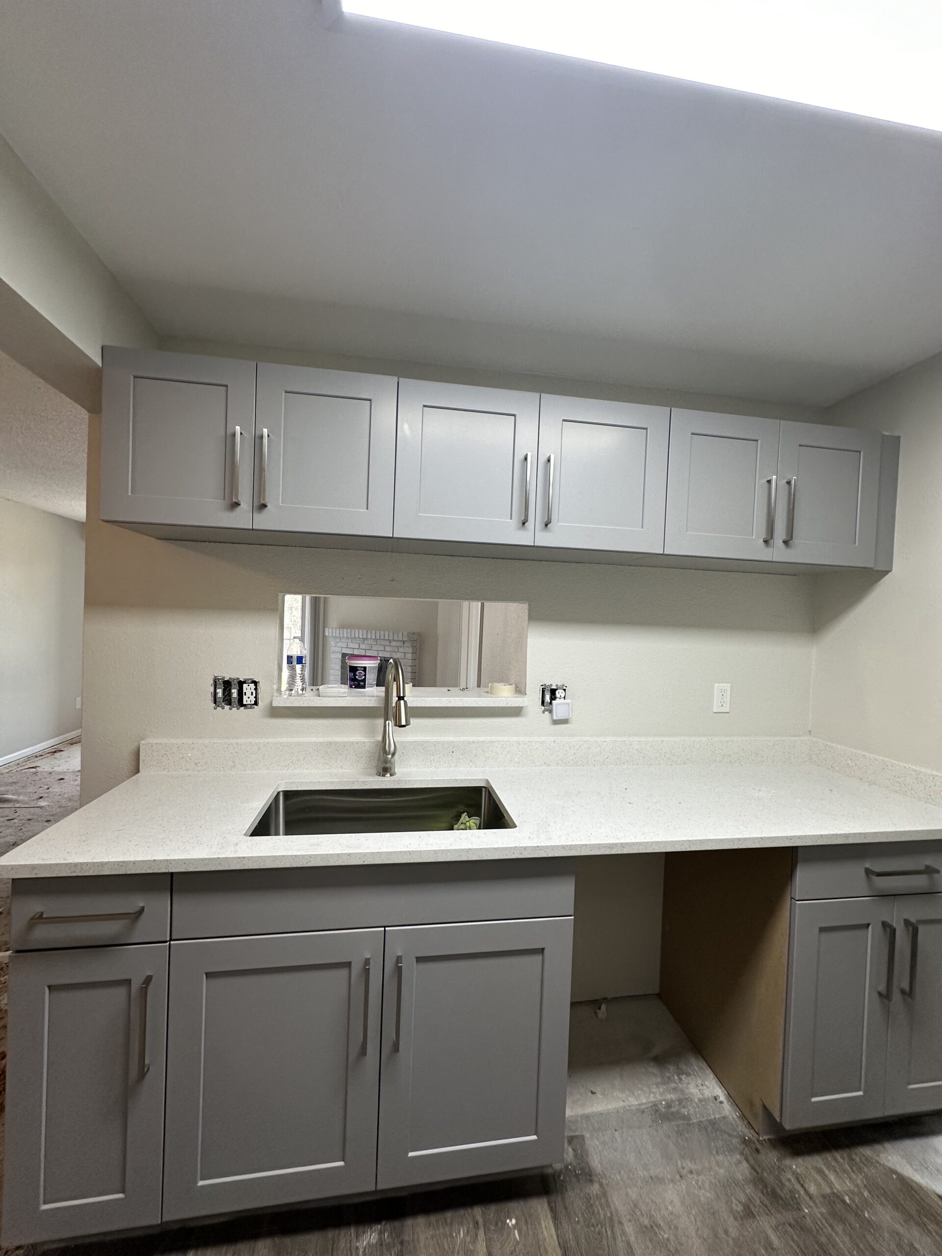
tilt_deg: -0.7
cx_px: 471
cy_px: 628
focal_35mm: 14
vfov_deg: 102.1
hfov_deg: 85.7
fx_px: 508
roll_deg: -2.4
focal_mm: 2.22
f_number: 2.2
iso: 160
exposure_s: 1/120
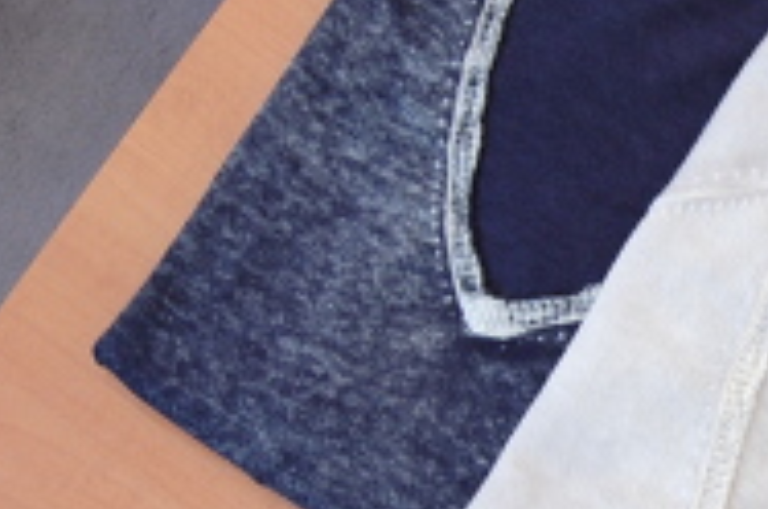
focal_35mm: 81
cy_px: 371
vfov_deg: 16.7
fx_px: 1725
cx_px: 801
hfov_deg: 23.8
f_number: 5.6
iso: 800
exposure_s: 1/20
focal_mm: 24
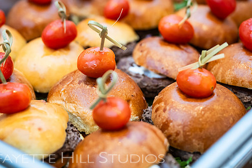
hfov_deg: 25.1
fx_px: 567
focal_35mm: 81
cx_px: 127
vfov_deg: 16.8
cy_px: 70
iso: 1000
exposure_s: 1/200
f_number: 4
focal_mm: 57
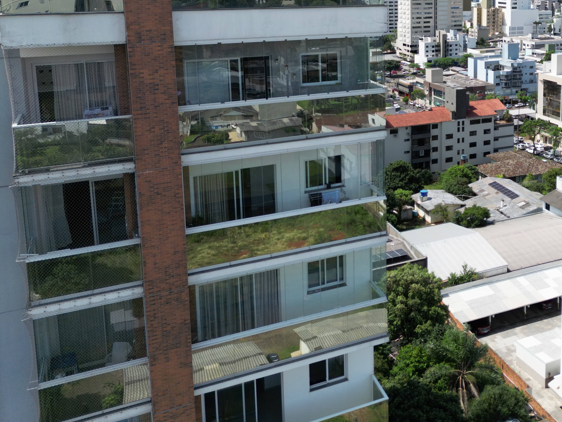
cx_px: 439
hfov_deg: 44.8
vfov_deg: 34.6
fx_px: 649
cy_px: 74
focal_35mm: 40
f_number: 1.7
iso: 150
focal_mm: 6.72
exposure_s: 1/3000
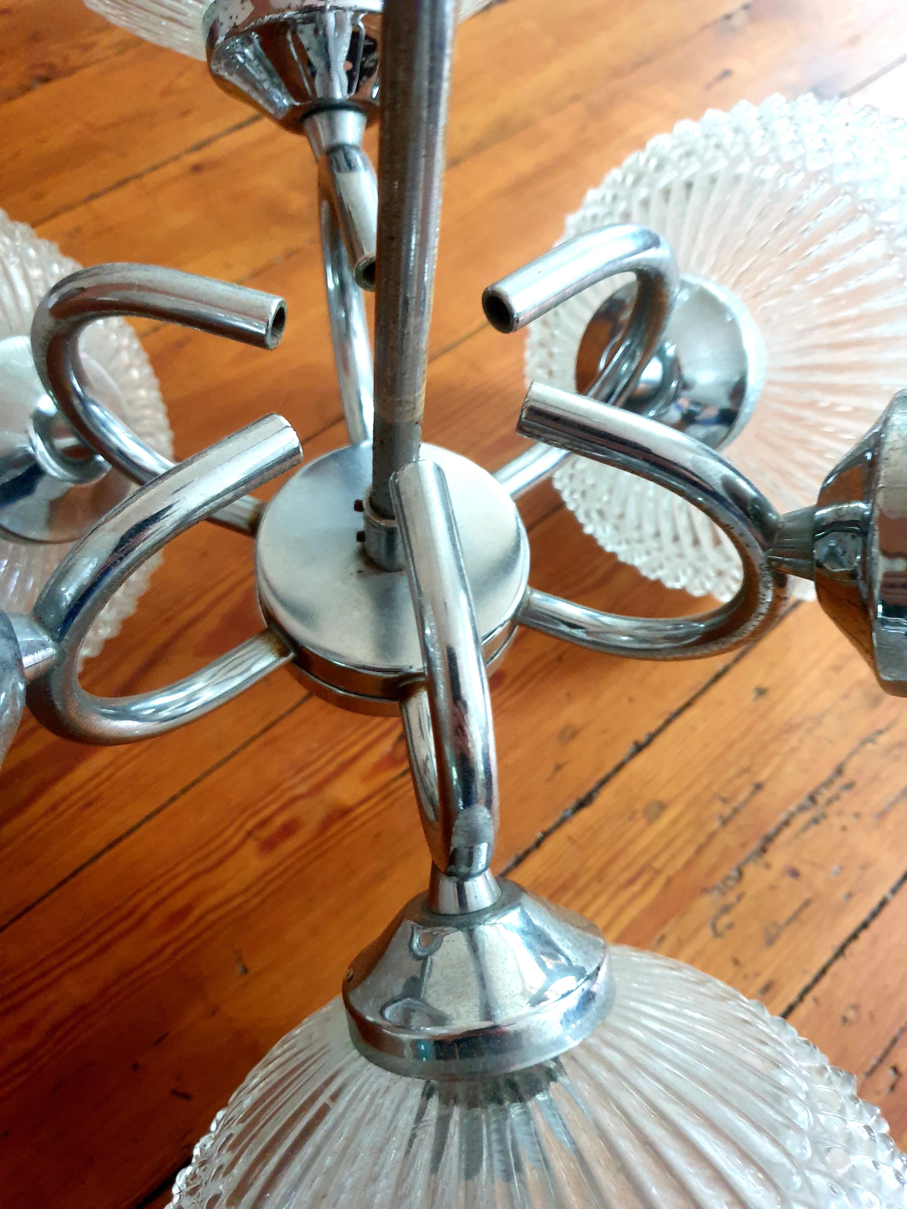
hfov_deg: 53.1
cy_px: 604
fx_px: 908
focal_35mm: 26
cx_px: 454
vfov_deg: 67.3
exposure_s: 1/21
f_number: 1.5
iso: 250
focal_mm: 4.3
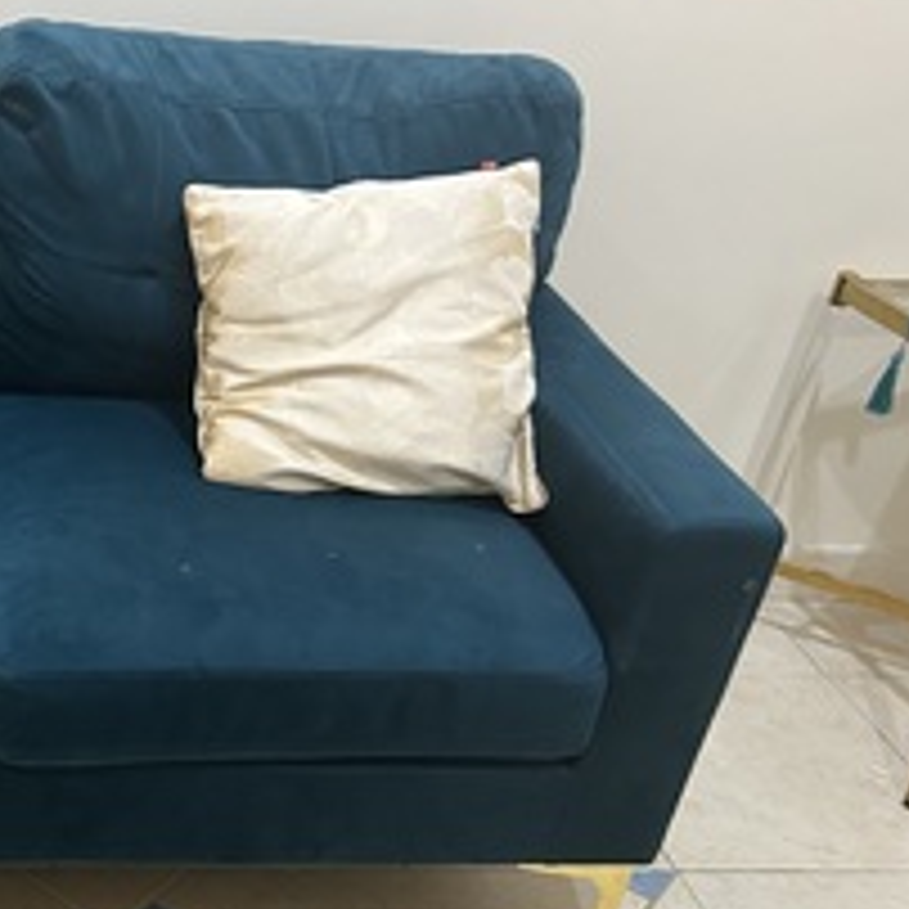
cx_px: -61
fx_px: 1545
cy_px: 632
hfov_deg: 29.9
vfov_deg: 32.4
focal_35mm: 52
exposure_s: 1/40
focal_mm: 5.7
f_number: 1.5
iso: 400
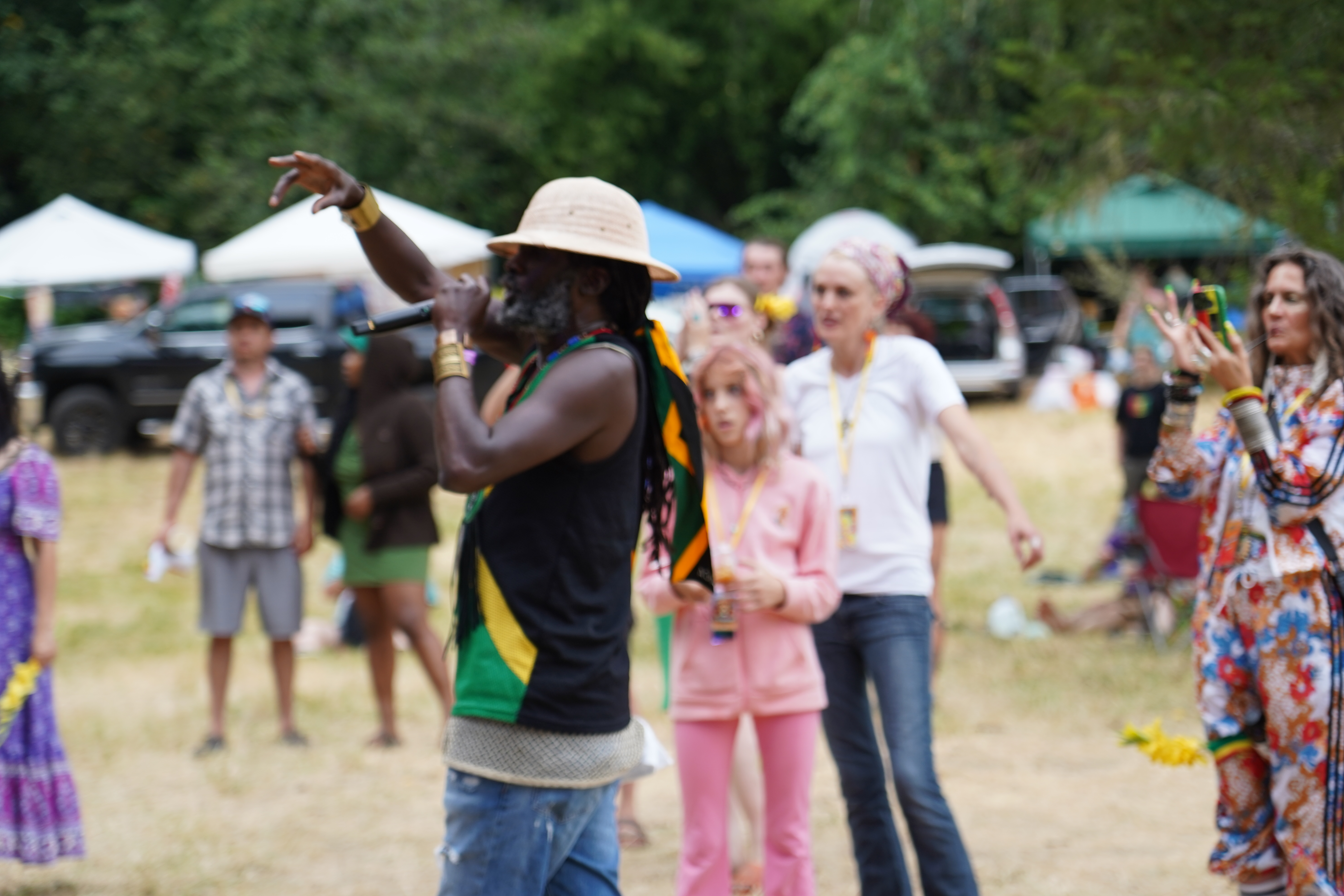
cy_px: 450
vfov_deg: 12.9
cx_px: 678
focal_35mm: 106
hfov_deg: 19.3
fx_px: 3957
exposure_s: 1/160
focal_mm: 105
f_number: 4
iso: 250
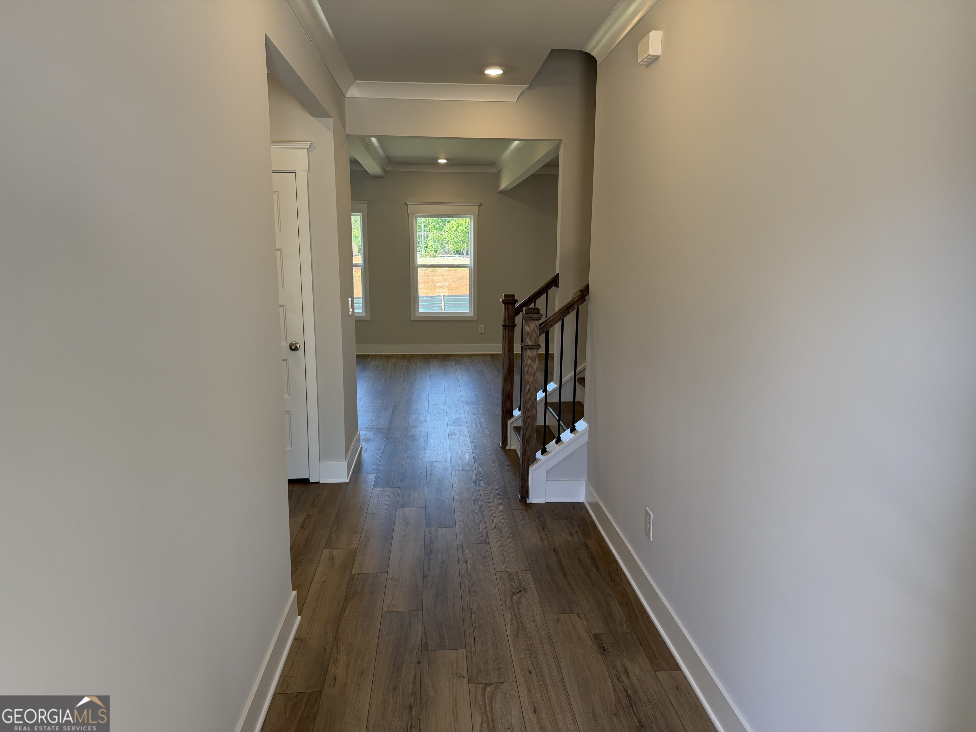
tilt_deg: -10.2
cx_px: 488
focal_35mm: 24
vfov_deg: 56.8
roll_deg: +0.3
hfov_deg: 71.6
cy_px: 366
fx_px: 677
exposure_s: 1/203
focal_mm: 6.76
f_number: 1.78
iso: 125
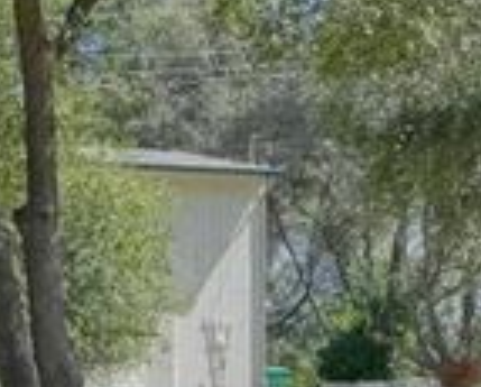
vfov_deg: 11.4
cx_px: -98
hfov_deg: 13.9
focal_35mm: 134
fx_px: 1911
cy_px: 439
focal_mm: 20
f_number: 7.1
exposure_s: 1/160
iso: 100
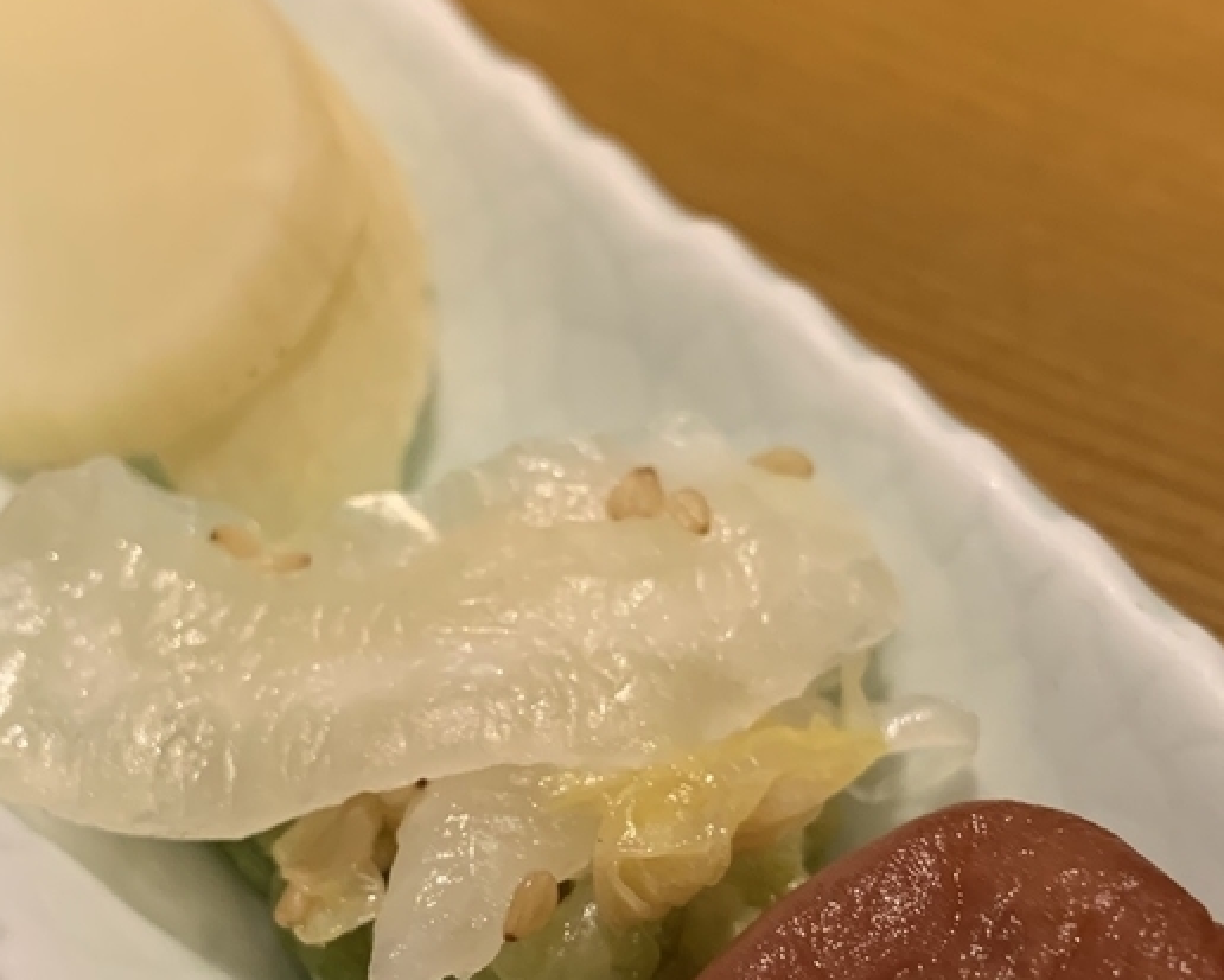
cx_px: 631
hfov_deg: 31.9
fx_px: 2138
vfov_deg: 25.3
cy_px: 809
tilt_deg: -52.9
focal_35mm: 59
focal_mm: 4.25
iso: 200
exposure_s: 1/60
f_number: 1.8
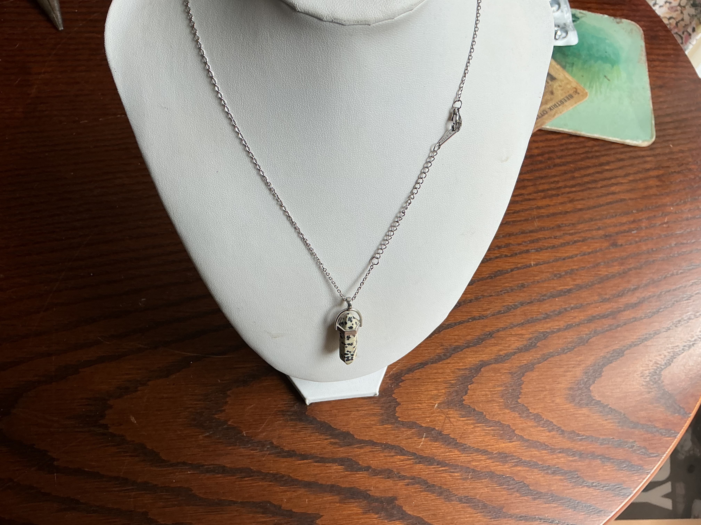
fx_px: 587
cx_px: 350
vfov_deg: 48.2
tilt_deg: -62.1
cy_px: 262
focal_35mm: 29
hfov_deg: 61.7
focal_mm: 3
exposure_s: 1/193
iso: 20
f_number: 1.8
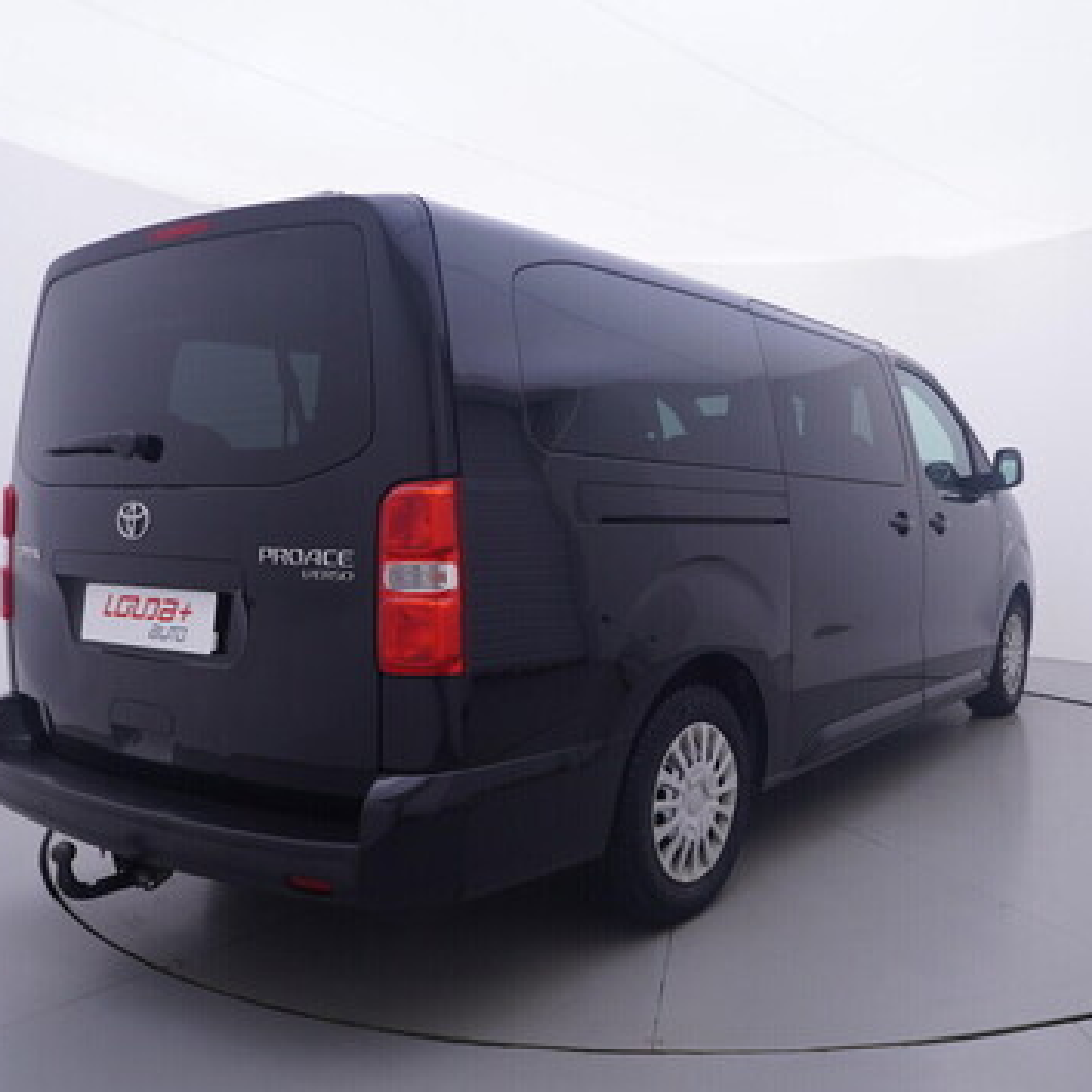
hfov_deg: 53.7
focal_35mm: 30
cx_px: 708
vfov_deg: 54.6
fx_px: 1059
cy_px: 554
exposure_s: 1/80
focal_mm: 15
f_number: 5
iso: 200
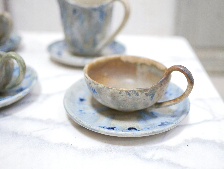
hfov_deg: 46.8
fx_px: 259
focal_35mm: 40
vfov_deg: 36.0
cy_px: 84
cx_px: 112
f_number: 1.7
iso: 2000
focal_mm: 20
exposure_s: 1/60
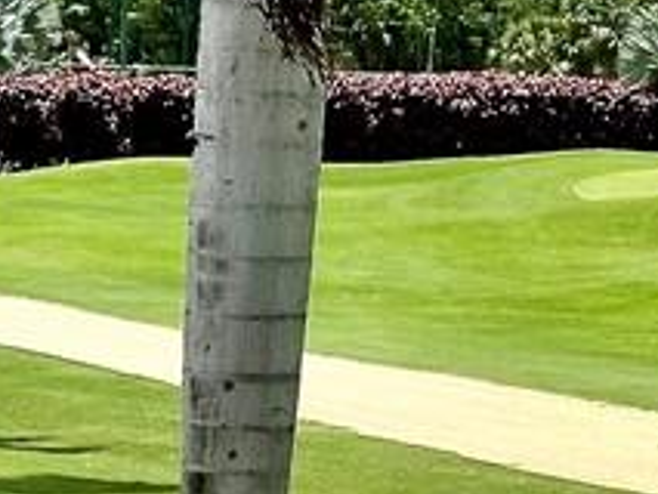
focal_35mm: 231
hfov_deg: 8.3
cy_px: 3
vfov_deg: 6.4
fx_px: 4393
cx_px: 1149
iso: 64
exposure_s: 1/6623
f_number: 1.78
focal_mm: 6.86
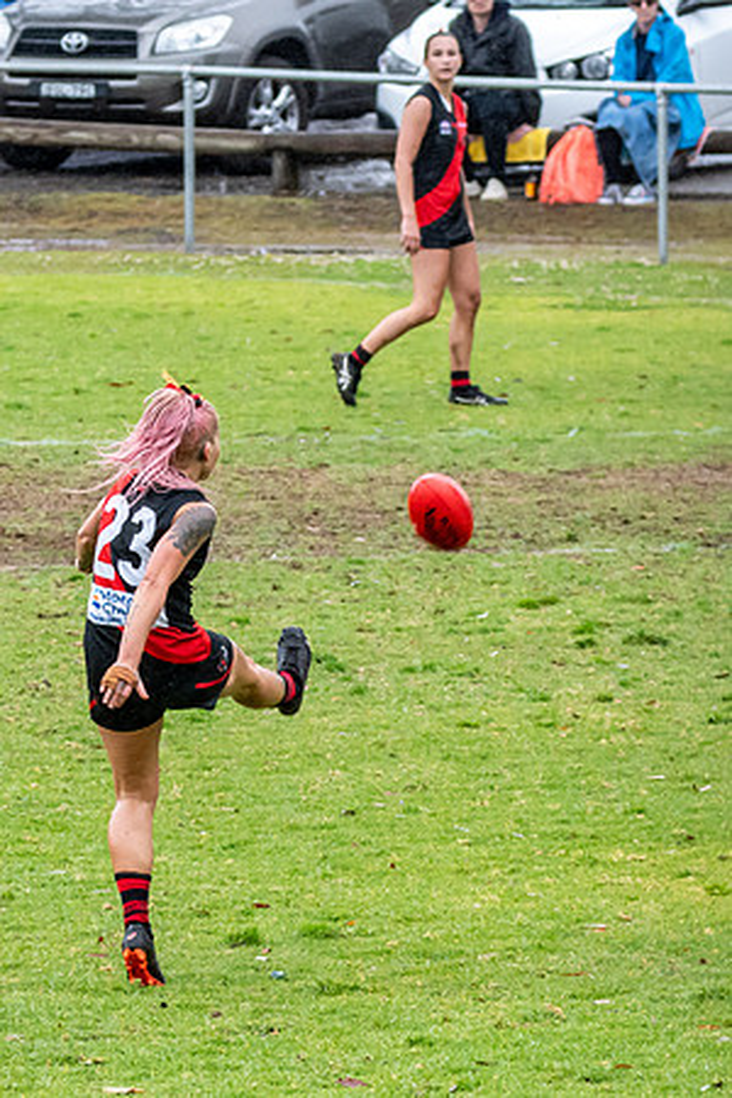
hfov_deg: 2.9
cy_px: 680
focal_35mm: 477
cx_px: 337
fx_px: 14560
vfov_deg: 4.3
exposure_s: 1/640
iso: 1250
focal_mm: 170
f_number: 7.1
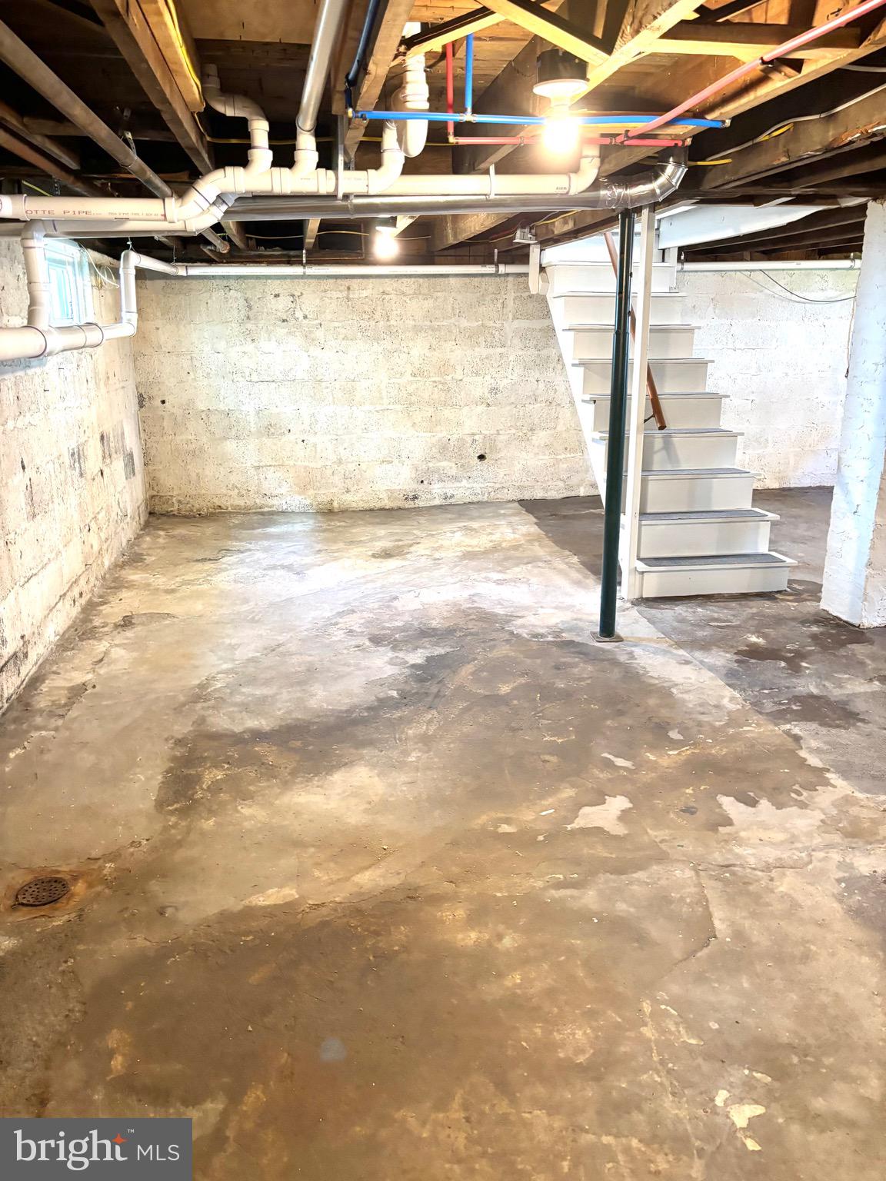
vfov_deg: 67.3
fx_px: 887
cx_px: 443
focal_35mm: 26
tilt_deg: -17.6
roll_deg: -1.0
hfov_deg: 53.1
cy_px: 590
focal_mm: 5.96
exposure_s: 1/40
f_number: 1.6
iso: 400
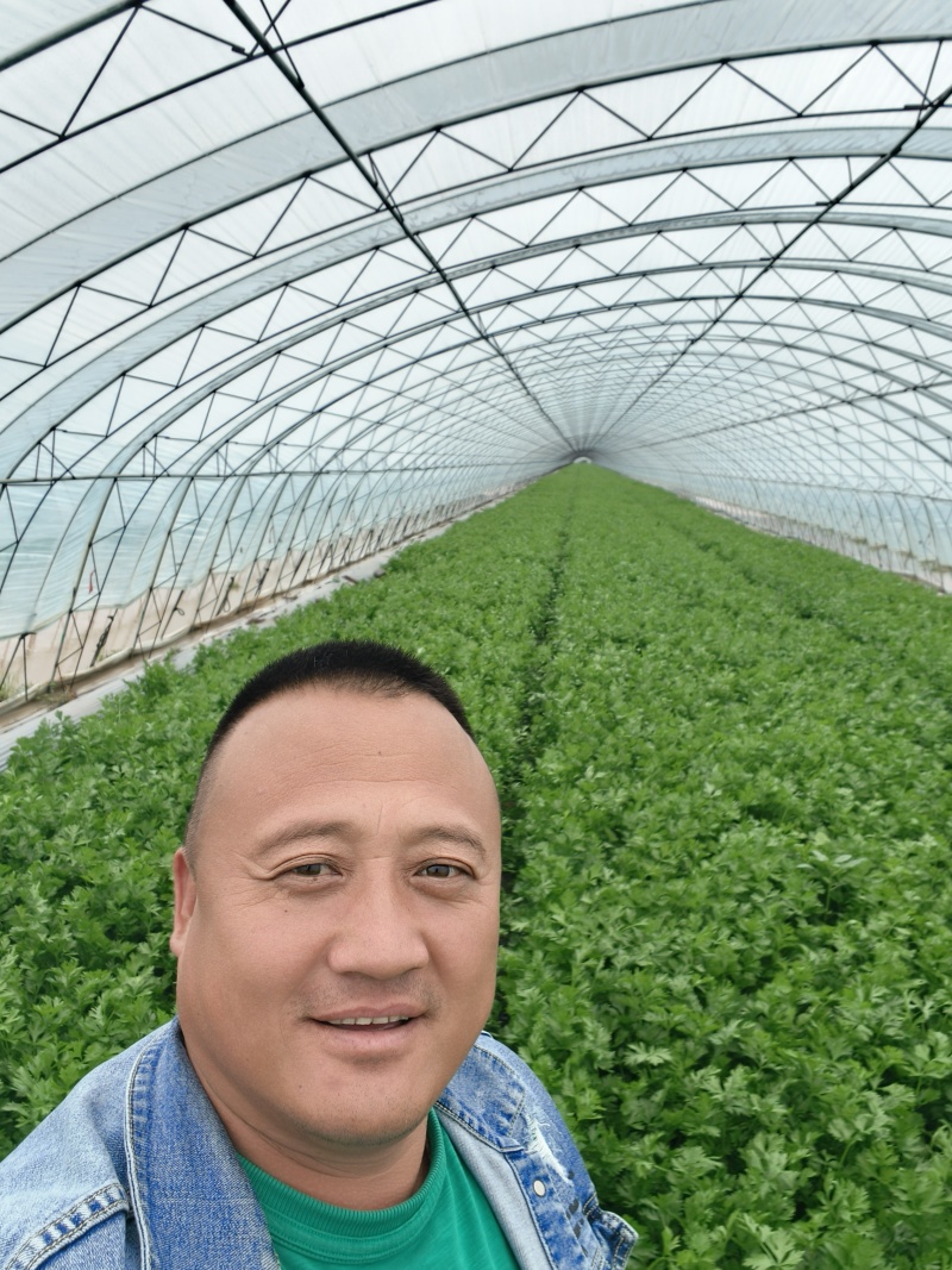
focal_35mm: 25
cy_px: 635
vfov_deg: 69.4
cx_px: 476
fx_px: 917
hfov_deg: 54.9
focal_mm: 3.15
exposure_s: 1/175
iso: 50
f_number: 2
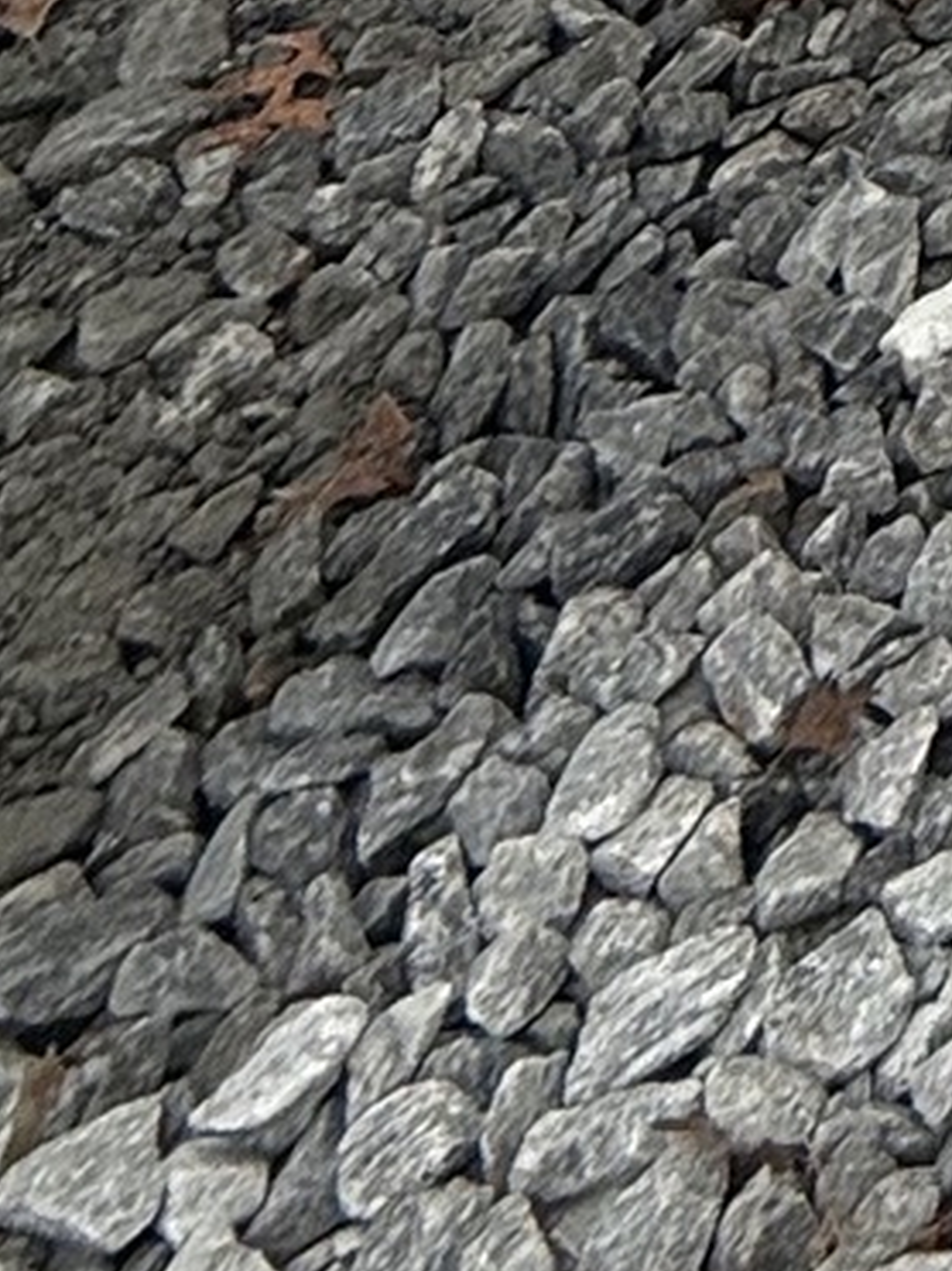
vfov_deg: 14.1
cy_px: -1877
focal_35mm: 87
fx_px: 3192
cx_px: 2825
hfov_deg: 11.1
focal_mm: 2.22
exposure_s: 1/701
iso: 50
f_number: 2.2
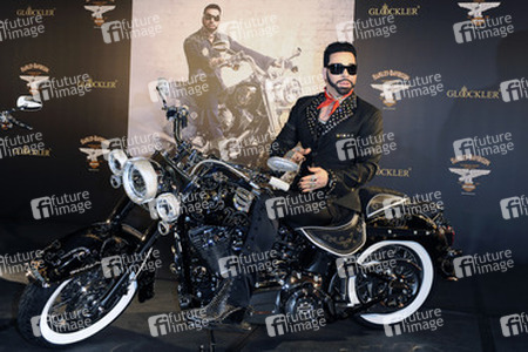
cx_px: 264
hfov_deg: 50.7
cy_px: 176
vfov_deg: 35.1
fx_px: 557
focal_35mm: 38
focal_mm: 38
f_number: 5
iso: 1000
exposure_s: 1/100
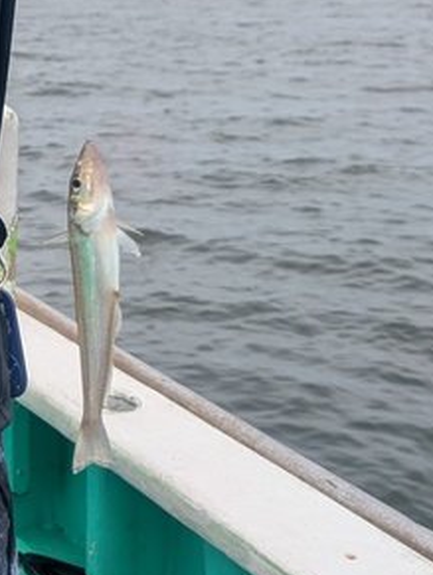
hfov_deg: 19.5
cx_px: -123
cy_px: -59
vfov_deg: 25.7
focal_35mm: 70
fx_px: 1165
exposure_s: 1/980
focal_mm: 6.9
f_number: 1.68
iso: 21
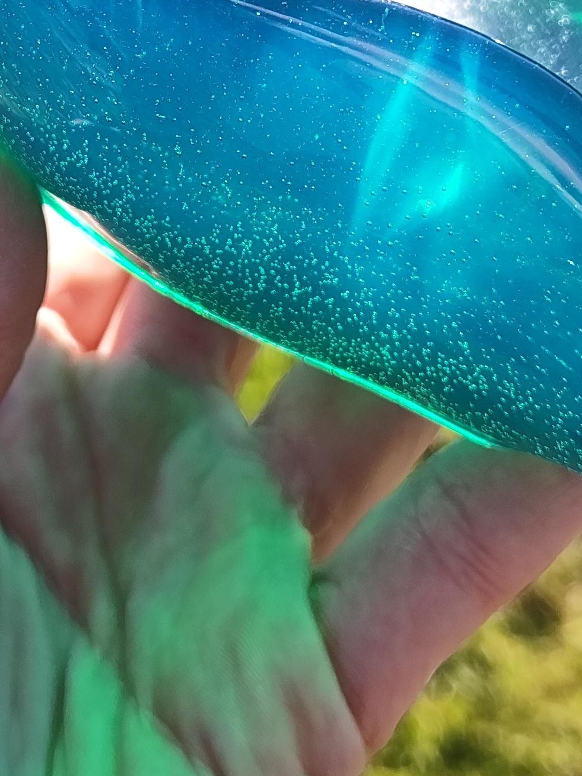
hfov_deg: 20.4
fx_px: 1615
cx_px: 249
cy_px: -1
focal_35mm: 72
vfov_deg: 25.7
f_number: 1.88
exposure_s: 1/268
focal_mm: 5.56
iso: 50
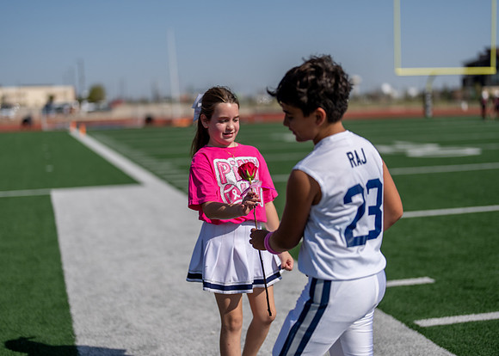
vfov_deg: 27.0
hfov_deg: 37.2
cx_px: 250
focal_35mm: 52
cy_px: 178
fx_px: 742
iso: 100
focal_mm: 50
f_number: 1.2
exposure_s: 1/20000
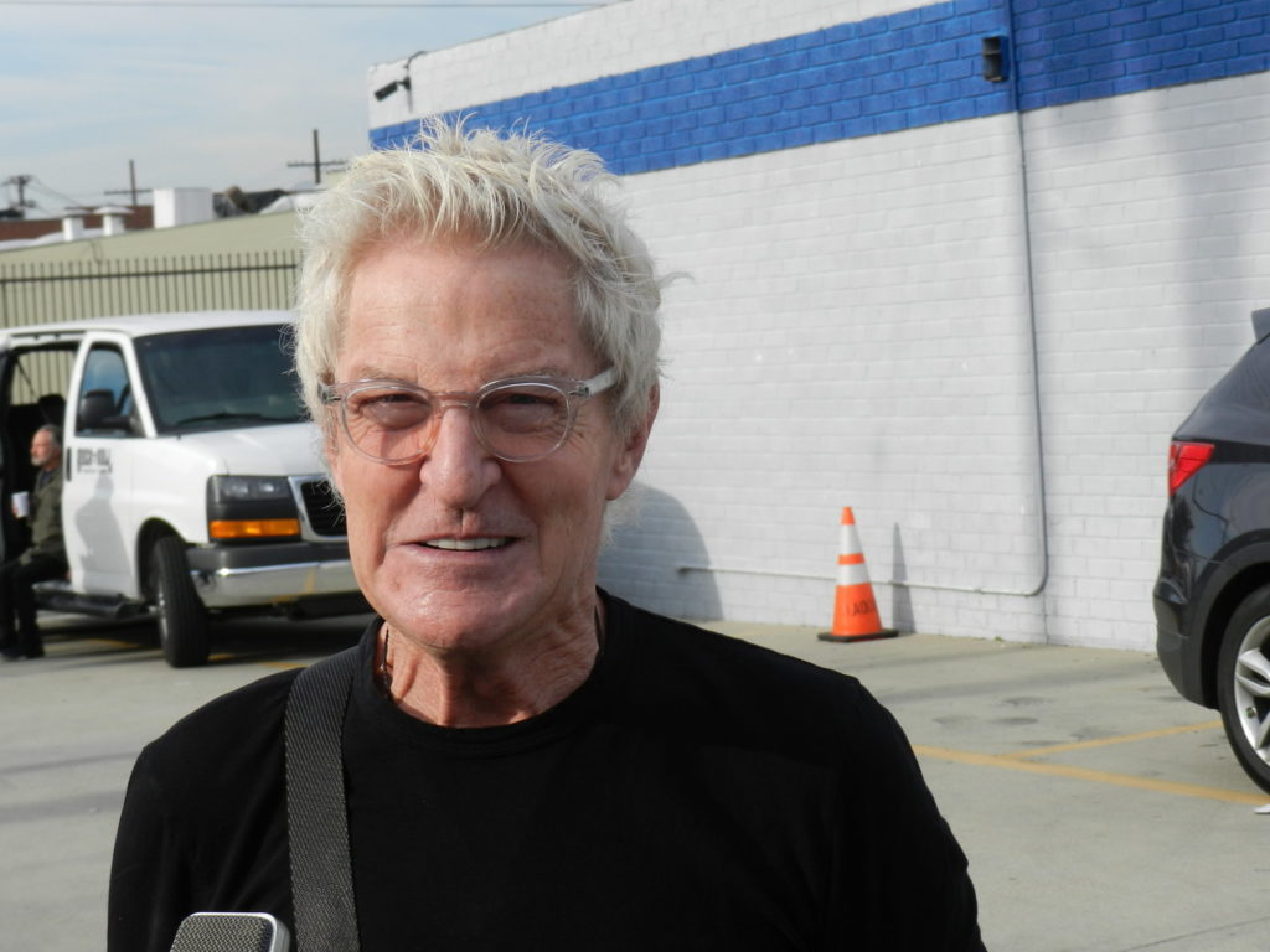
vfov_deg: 17.6
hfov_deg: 23.3
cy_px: 476
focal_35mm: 84
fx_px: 3082
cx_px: 635
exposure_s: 1/800
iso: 160
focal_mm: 14.9
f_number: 4.4
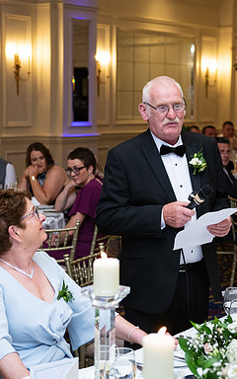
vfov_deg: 25.8
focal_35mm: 80
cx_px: 144
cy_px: 190
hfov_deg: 16.3
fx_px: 827
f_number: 3.5
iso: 800
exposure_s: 1/160
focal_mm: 52
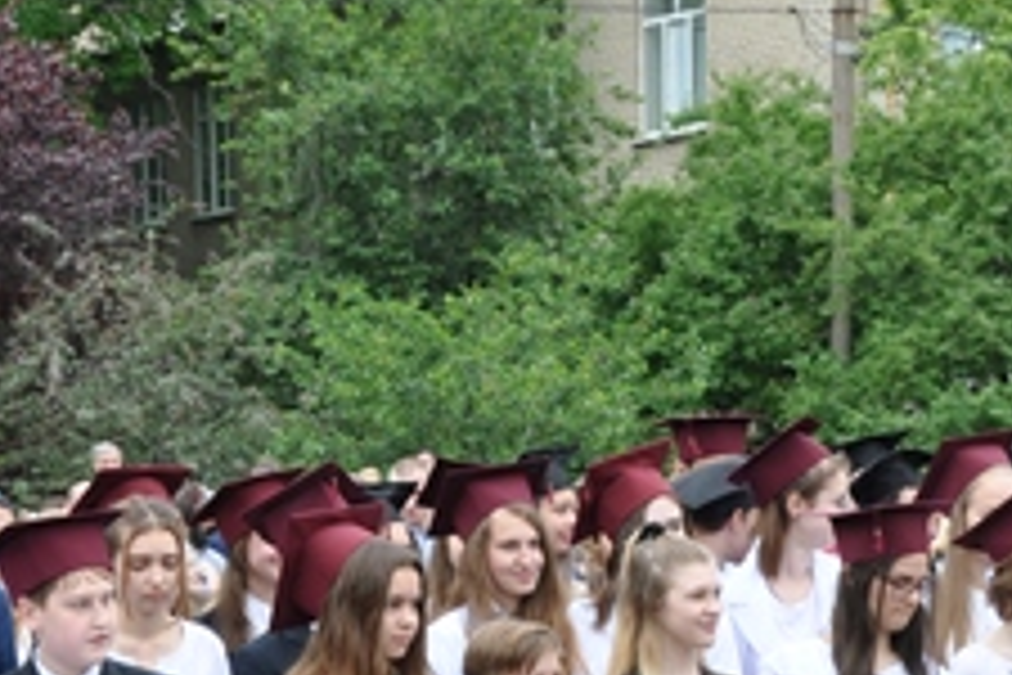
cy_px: 668
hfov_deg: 15.8
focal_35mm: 128
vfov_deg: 10.6
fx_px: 3598
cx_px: 940
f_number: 9
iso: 200
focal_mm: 32
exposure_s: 1/80
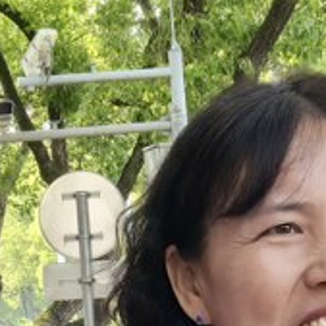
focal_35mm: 195
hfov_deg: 9.0
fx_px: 2078
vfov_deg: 8.6
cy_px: 581
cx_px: 166
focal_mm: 5.75
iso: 50
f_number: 4
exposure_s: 1/122
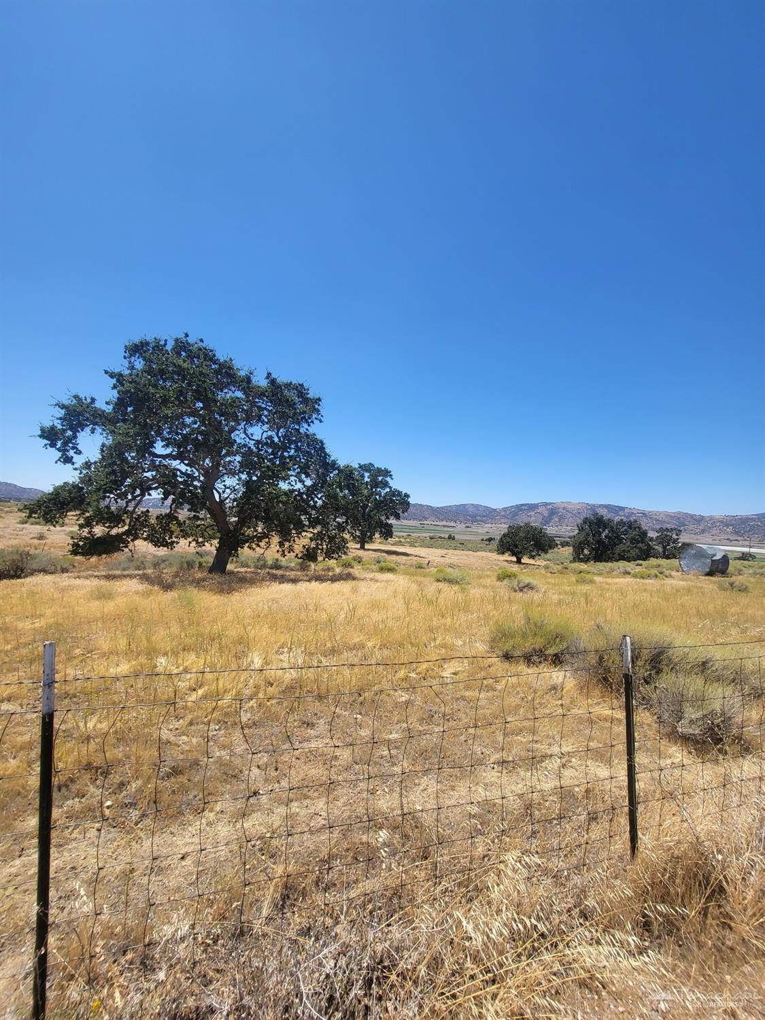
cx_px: 382
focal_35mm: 13
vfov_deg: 106.2
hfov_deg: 89.9
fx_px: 383
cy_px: 510
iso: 32
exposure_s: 1/1008
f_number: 2.2
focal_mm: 1.74
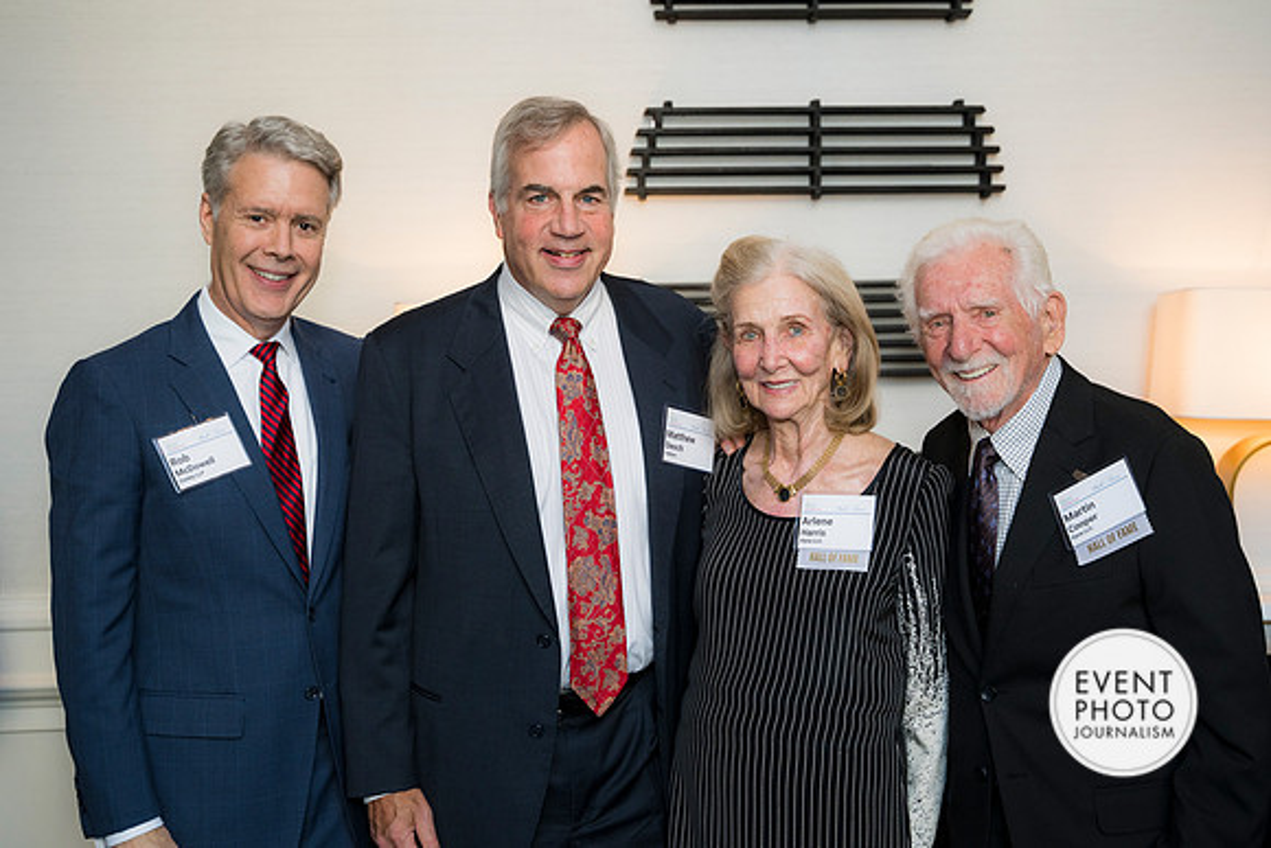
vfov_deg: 29.3
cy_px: 424
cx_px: 636
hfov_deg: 42.7
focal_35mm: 46
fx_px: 1624
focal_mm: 46
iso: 800
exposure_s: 1/125
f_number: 4
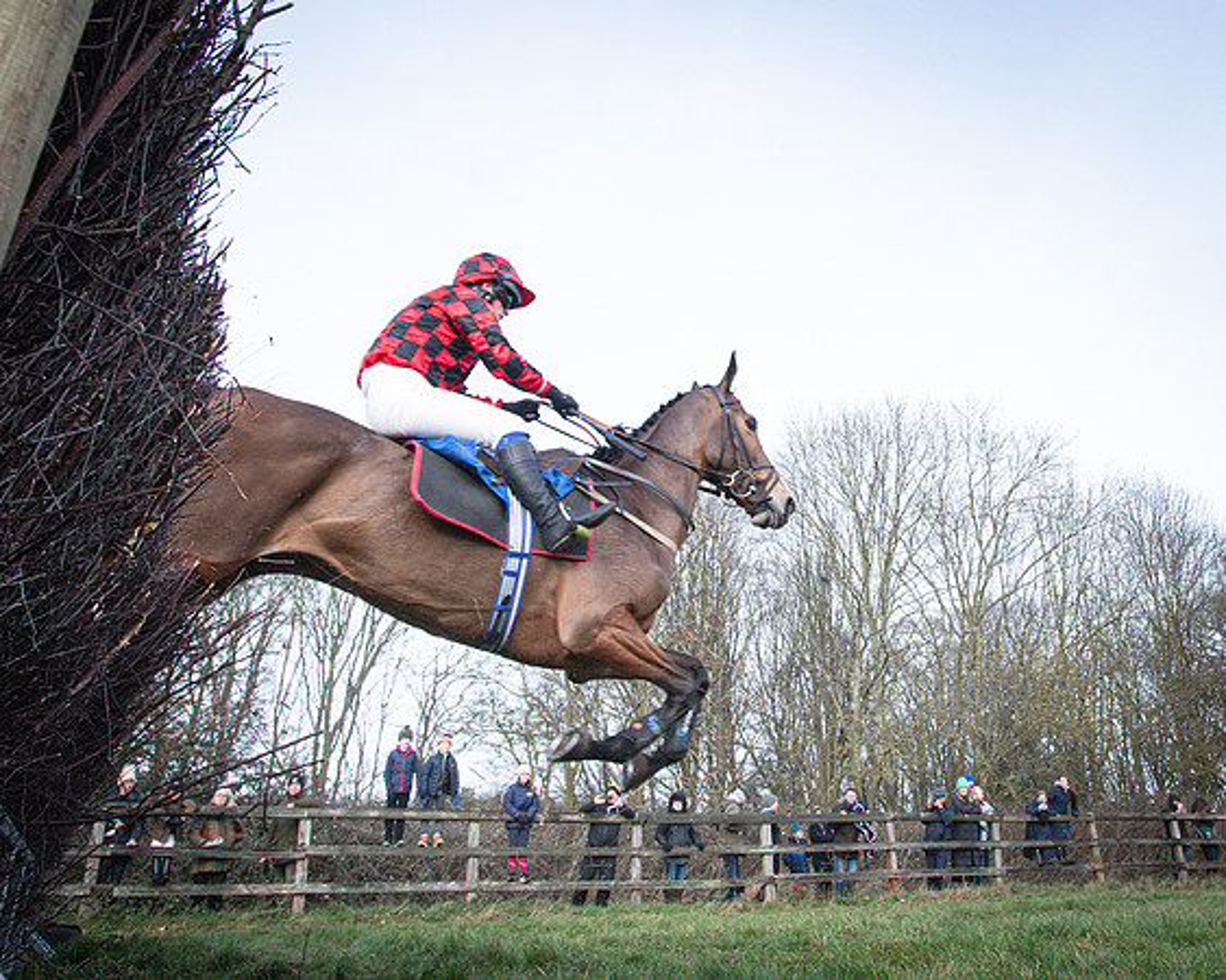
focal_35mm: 30
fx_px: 1085
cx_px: 778
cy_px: 396
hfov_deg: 58.1
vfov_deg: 48.3
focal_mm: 19
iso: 2000
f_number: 8
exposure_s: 1/1000
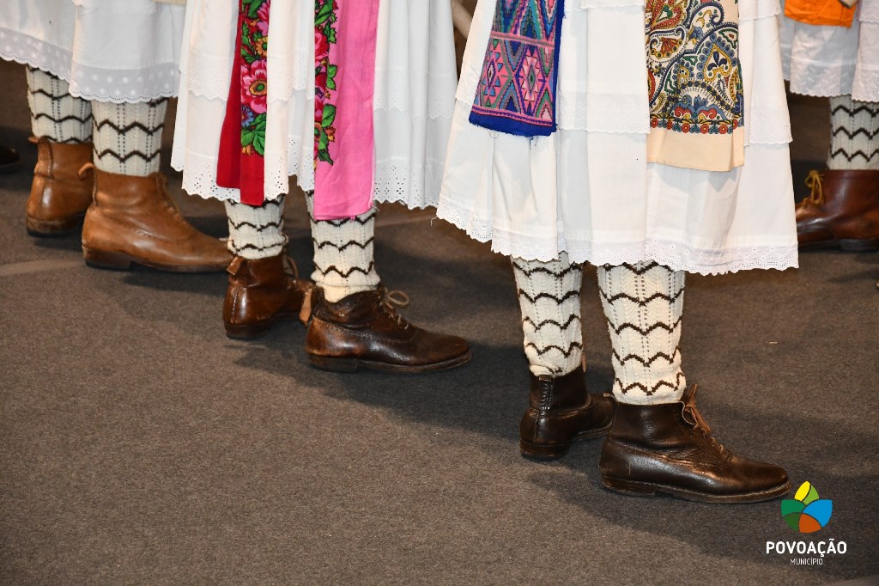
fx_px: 3295
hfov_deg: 15.2
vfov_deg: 10.2
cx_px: 440
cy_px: 293
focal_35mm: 135
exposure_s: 1/60
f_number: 5.6
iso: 2200
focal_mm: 90
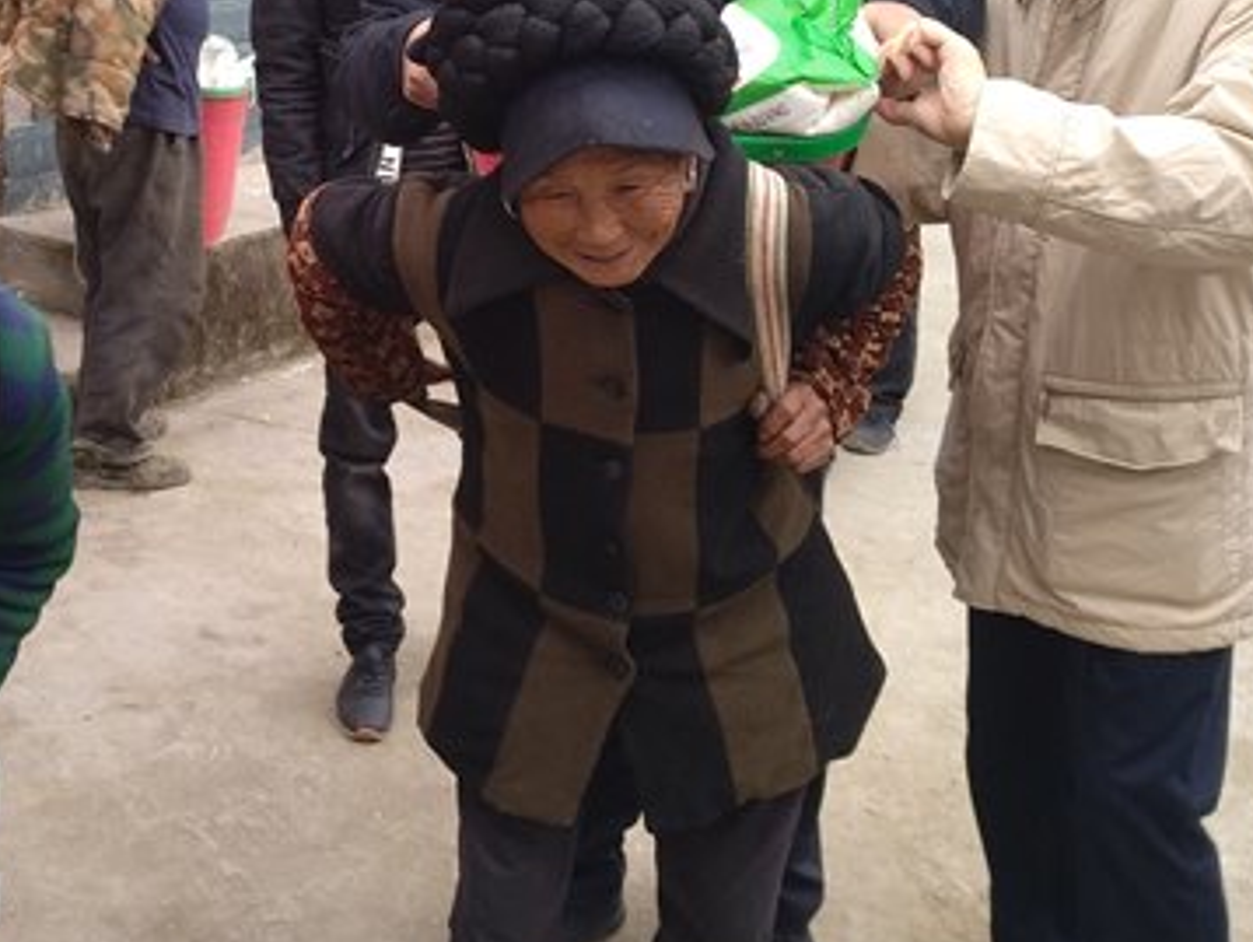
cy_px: 222
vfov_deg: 32.9
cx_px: 346
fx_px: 1558
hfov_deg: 42.7
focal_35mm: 43
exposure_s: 1/100
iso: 125
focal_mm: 3.81
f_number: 2.2
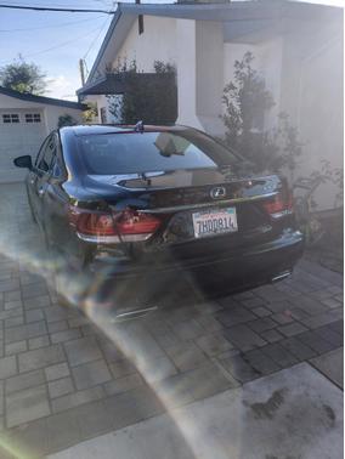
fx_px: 332
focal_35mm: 25
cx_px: 172
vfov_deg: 69.4
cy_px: 230
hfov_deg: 54.9
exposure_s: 1/543
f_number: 1.8
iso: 50
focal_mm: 4.69
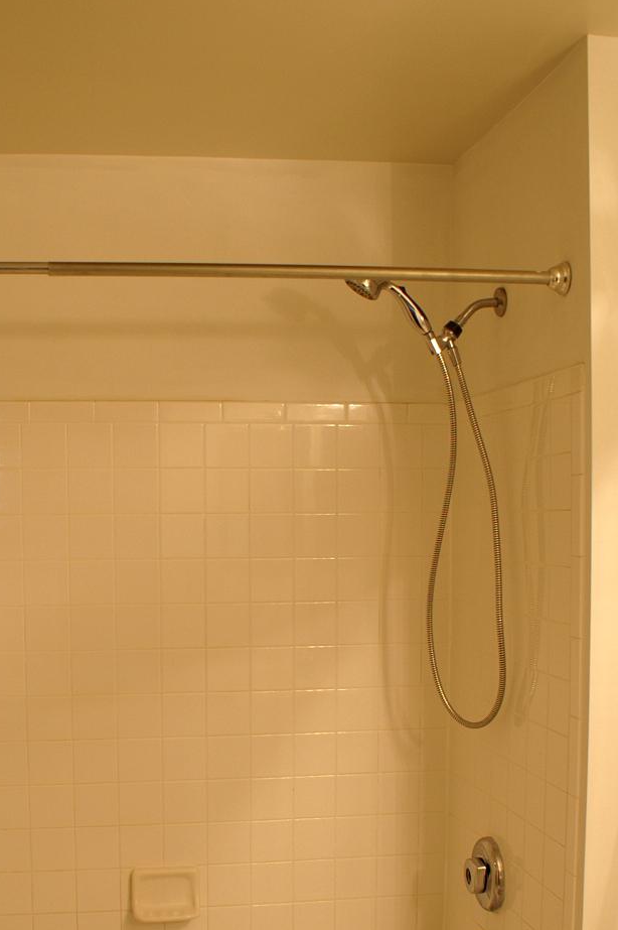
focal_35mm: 44
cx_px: 204
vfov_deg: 43.9
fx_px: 1135
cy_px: 618
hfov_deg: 30.2
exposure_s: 1/30
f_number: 3.5
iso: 160
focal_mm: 18
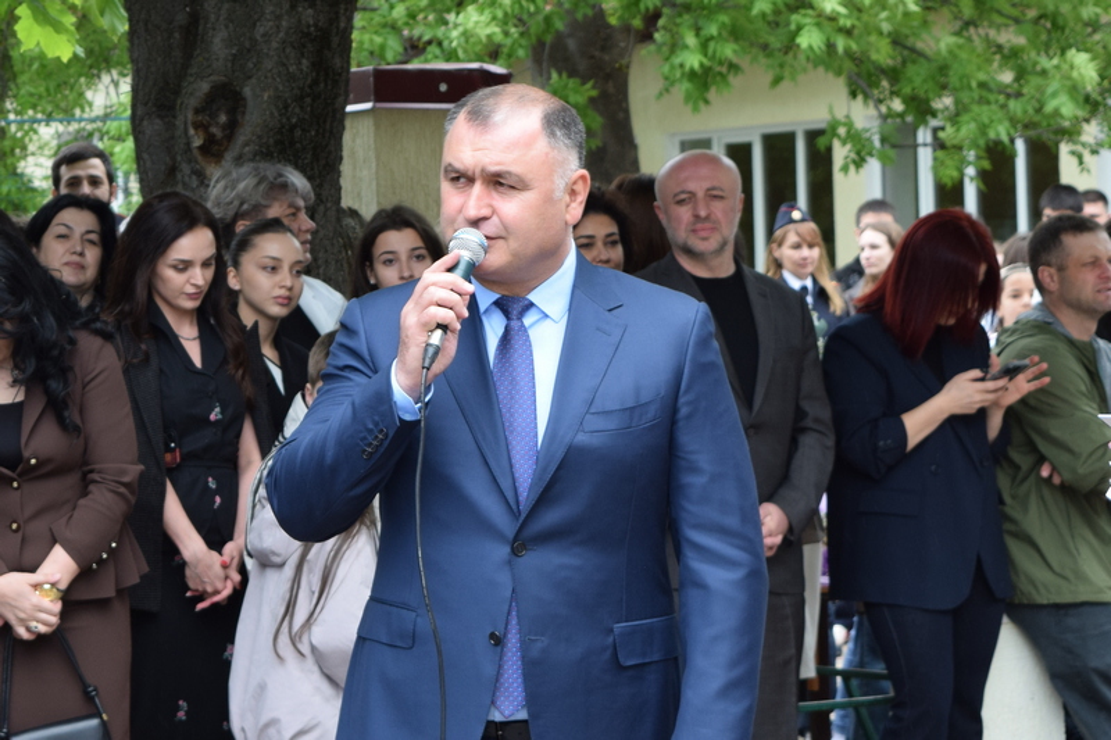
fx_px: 2545
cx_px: 556
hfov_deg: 24.6
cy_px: 370
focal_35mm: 82
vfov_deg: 16.5
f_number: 8
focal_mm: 55
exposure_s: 1/250
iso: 400
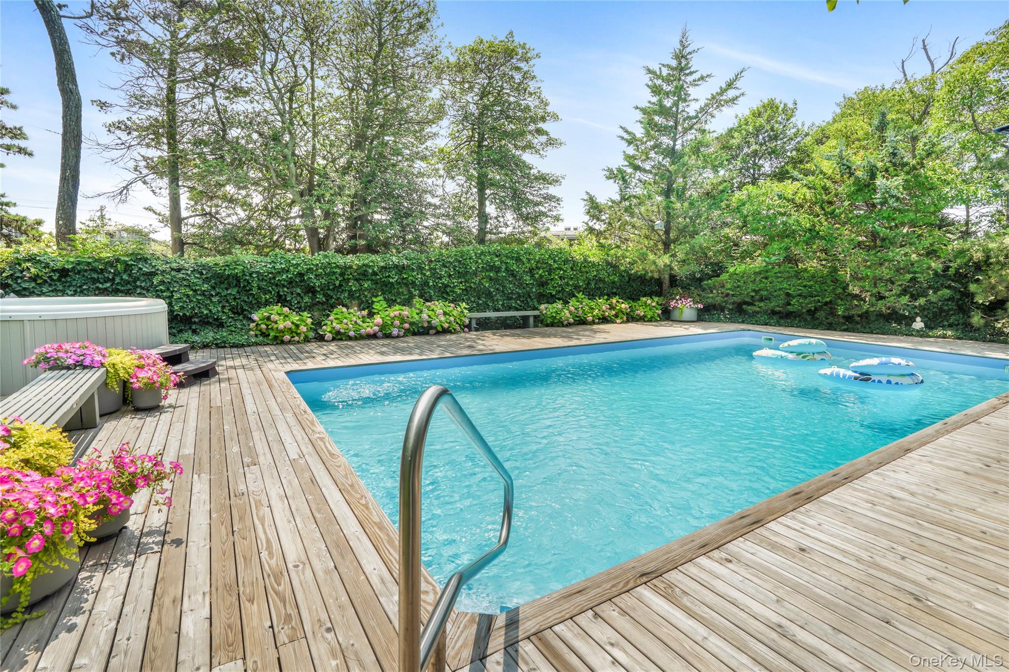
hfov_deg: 96.8
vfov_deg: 73.7
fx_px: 448
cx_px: 504
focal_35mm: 16
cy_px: 336
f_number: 11
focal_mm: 16
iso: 100
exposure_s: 1/50
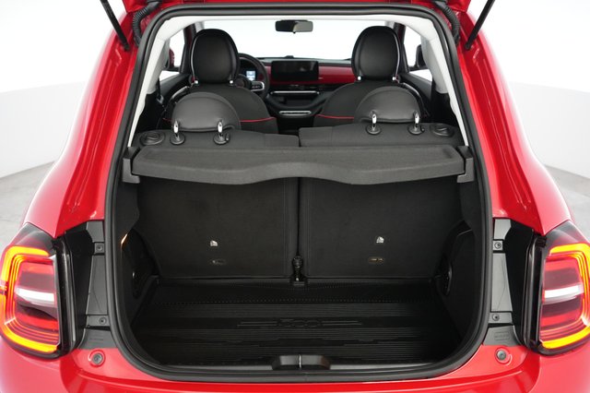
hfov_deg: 65.5
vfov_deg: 46.4
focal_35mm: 28
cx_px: 295
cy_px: 196
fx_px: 459
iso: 8000
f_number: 2.8
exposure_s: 1/160
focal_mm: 28
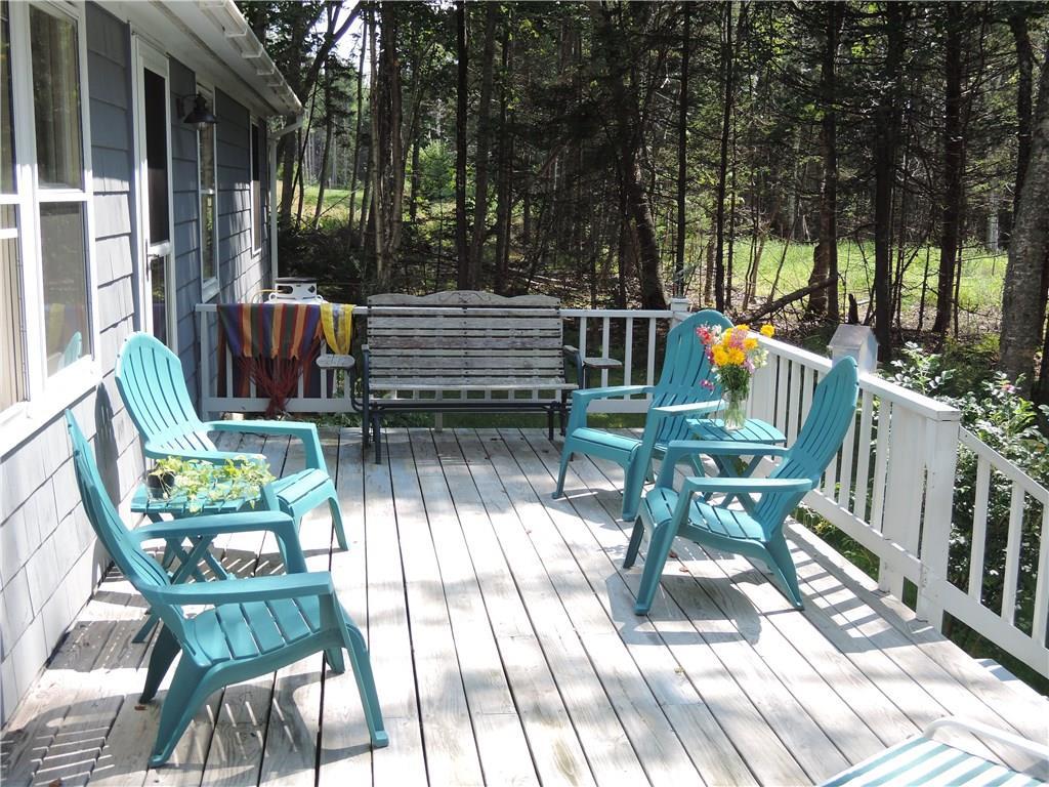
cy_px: 394
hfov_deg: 46.8
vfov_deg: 36.0
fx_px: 1212
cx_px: 524
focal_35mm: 40
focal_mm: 8.6
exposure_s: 1/50
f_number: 3.5
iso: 125
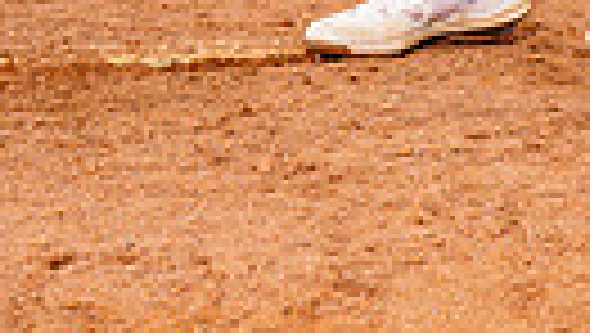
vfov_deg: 6.0
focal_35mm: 187
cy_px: -675
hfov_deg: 11.4
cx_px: 527
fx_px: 2928
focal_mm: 52
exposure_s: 1/250
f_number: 4
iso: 100
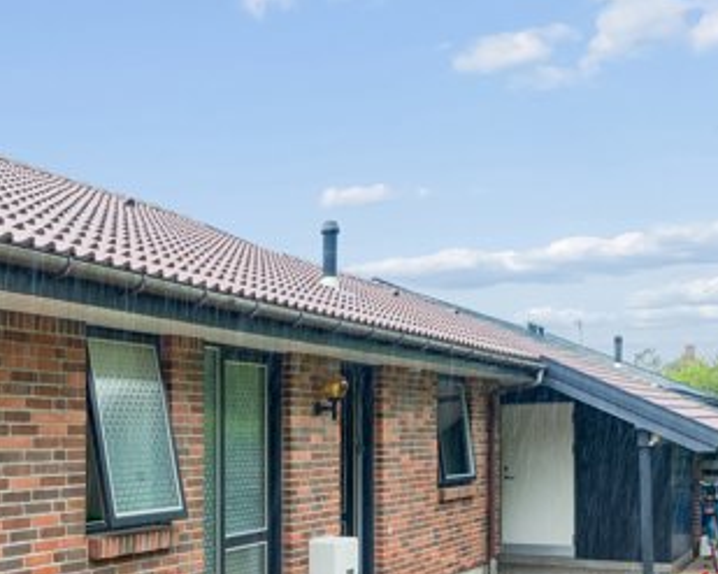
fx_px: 1083
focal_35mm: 51
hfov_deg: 35.0
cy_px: 429
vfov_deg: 29.2
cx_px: 105
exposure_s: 1/60
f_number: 10
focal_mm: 21
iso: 200
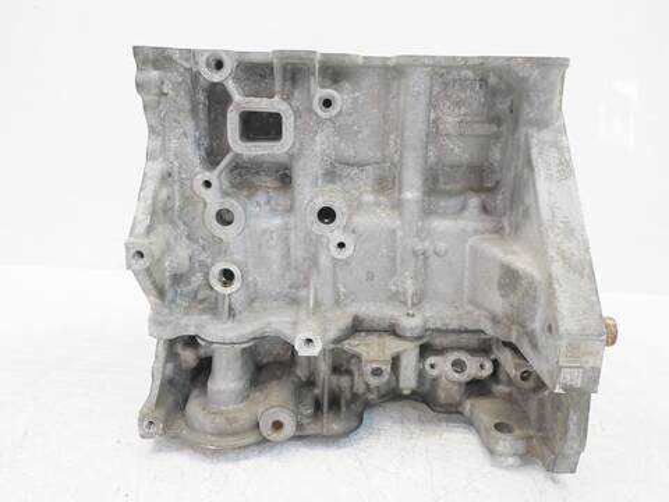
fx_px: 580
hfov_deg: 60.0
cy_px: 251
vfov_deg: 46.8
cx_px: 334
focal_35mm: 30
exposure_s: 1/60
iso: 400
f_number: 3.8
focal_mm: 15
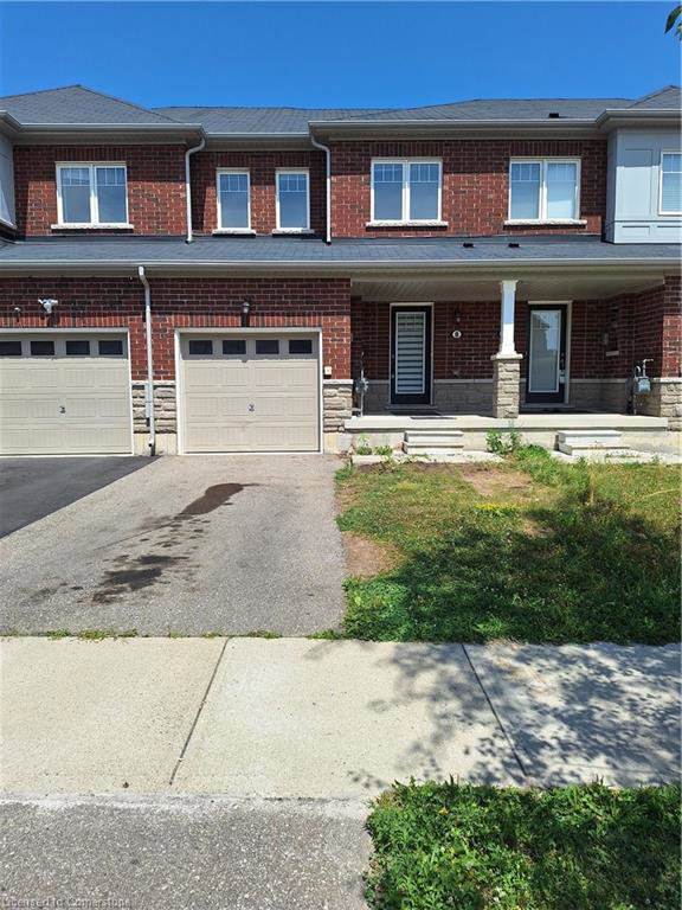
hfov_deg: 58.9
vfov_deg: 73.9
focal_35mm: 23
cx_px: 341
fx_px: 604
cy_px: 455
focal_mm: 5.54
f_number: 1.8
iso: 40
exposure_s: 1/2463
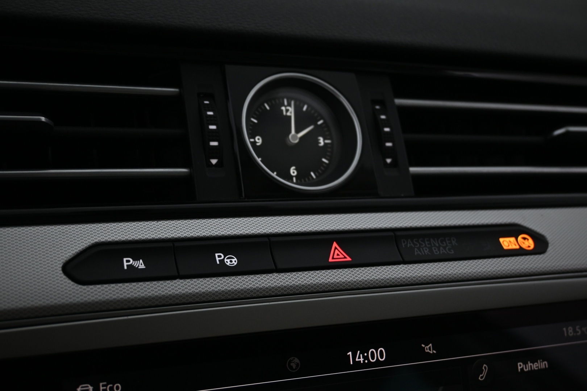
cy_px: 196
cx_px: 294
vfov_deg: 29.9
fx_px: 734
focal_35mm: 45
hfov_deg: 43.6
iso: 800
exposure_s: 1/50
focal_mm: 30
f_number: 4.8
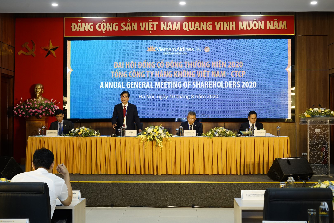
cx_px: 167
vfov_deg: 27.0
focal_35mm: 50
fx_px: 464
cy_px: 112
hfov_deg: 39.6
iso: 800
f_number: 6.3
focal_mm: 50
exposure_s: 1/60
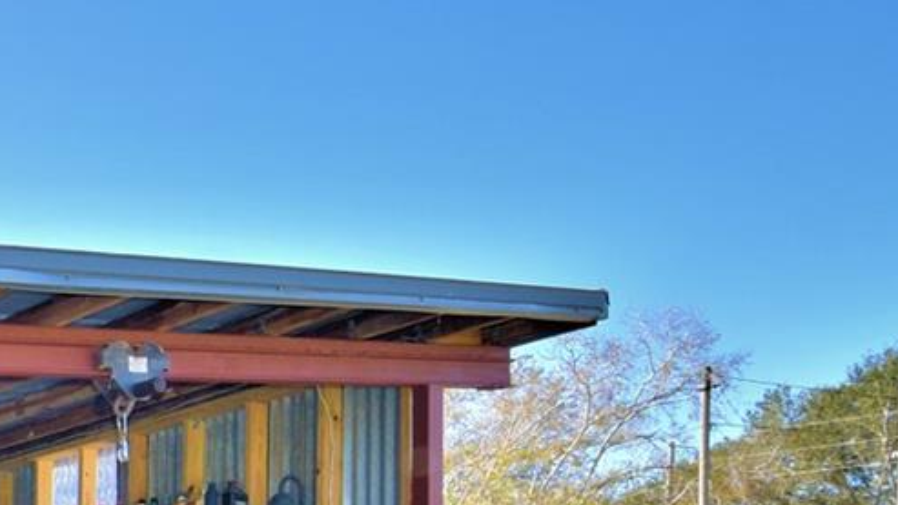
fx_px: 1214
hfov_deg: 32.9
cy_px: 634
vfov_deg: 21.5
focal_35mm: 51
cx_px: -191
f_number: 5.6
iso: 100
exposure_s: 1/250
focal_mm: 10
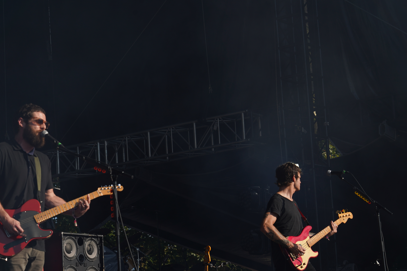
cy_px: 148
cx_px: 193
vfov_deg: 13.0
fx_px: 1187
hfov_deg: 19.5
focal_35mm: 105
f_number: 8
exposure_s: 1/500
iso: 100
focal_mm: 92
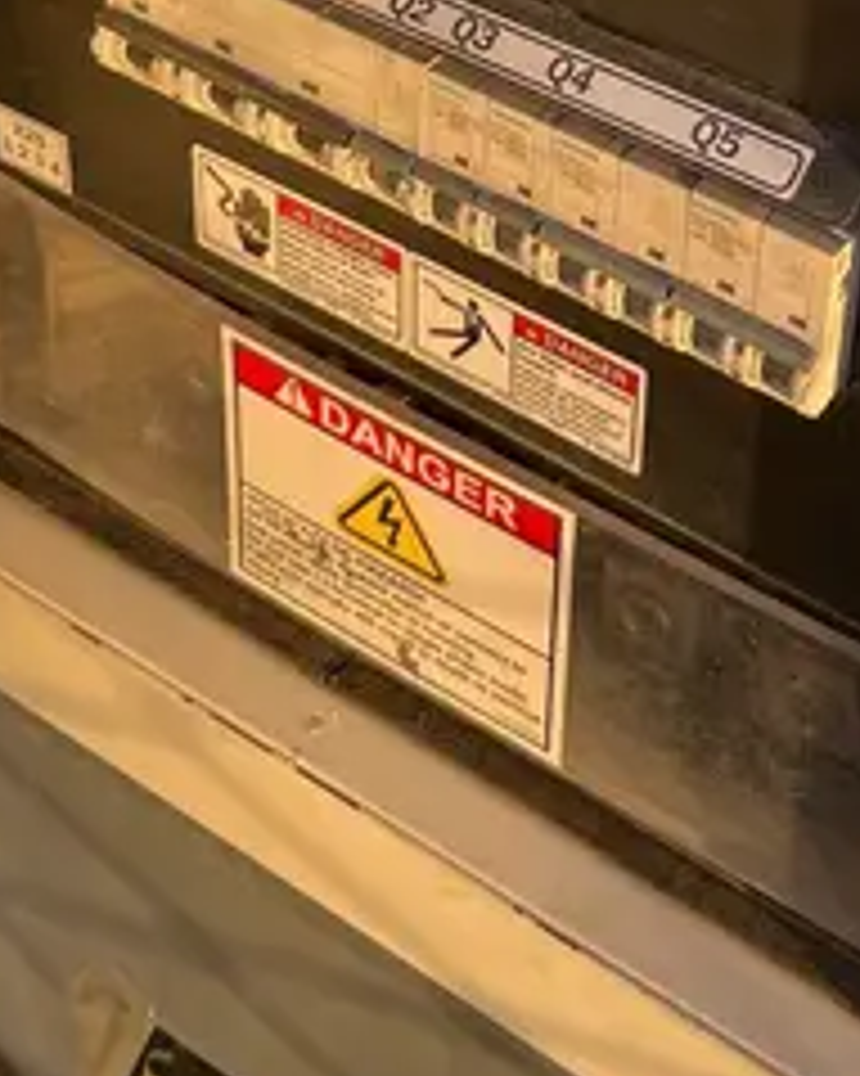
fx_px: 2483
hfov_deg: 19.6
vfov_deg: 22.1
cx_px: 504
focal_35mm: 78
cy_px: -304
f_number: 1.6
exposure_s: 1/520
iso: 50
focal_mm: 5.1
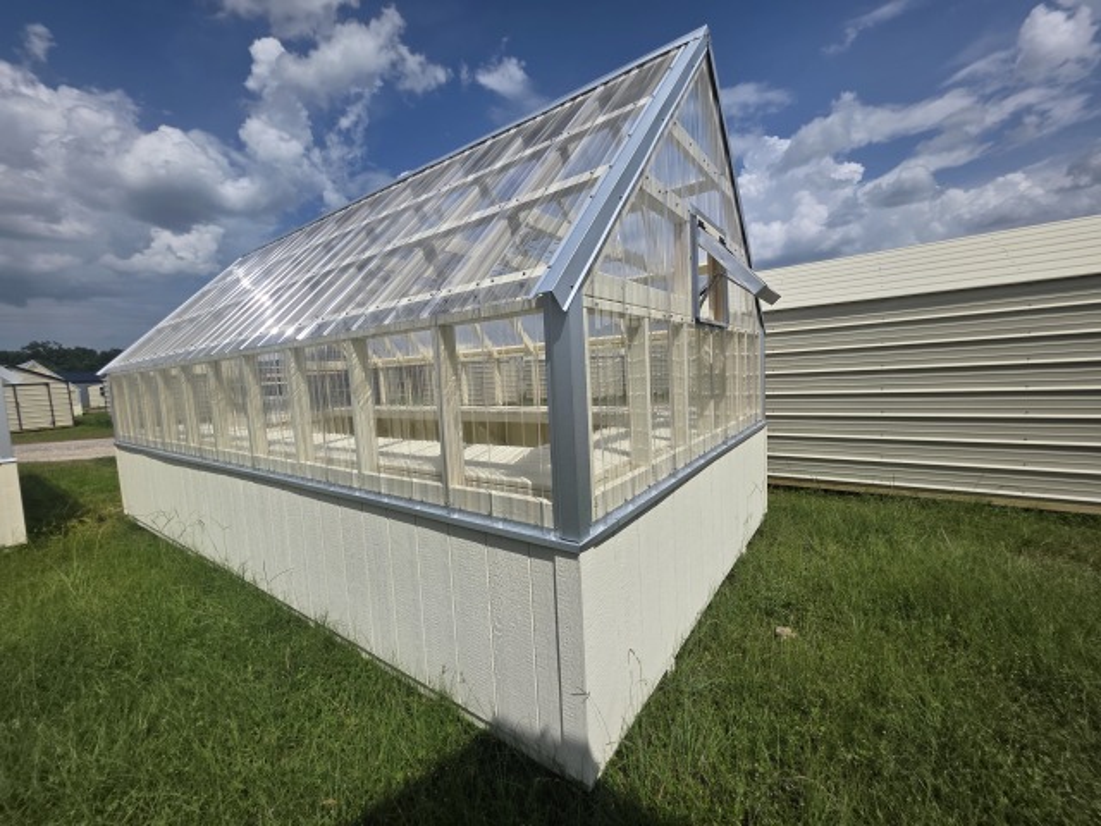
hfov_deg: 106.2
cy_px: 413
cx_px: 550
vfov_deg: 89.9
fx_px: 413
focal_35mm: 13
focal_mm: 2.2
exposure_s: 1/5422
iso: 40
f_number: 1.9
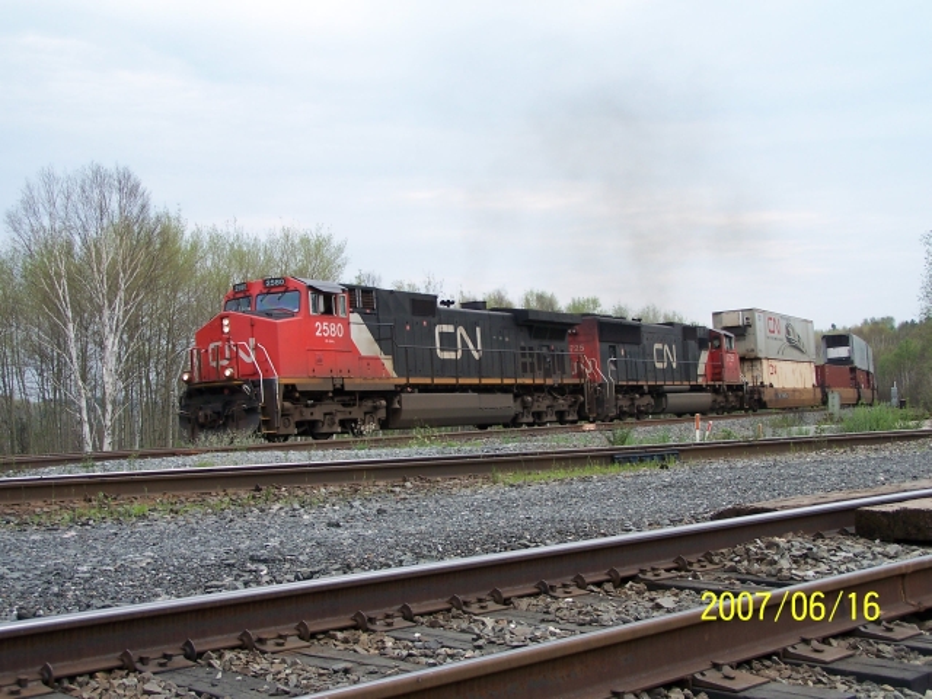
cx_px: 466
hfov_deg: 37.5
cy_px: 350
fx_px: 1373
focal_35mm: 51
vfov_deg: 28.6
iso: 80
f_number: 3
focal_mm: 8.5
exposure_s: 1/640
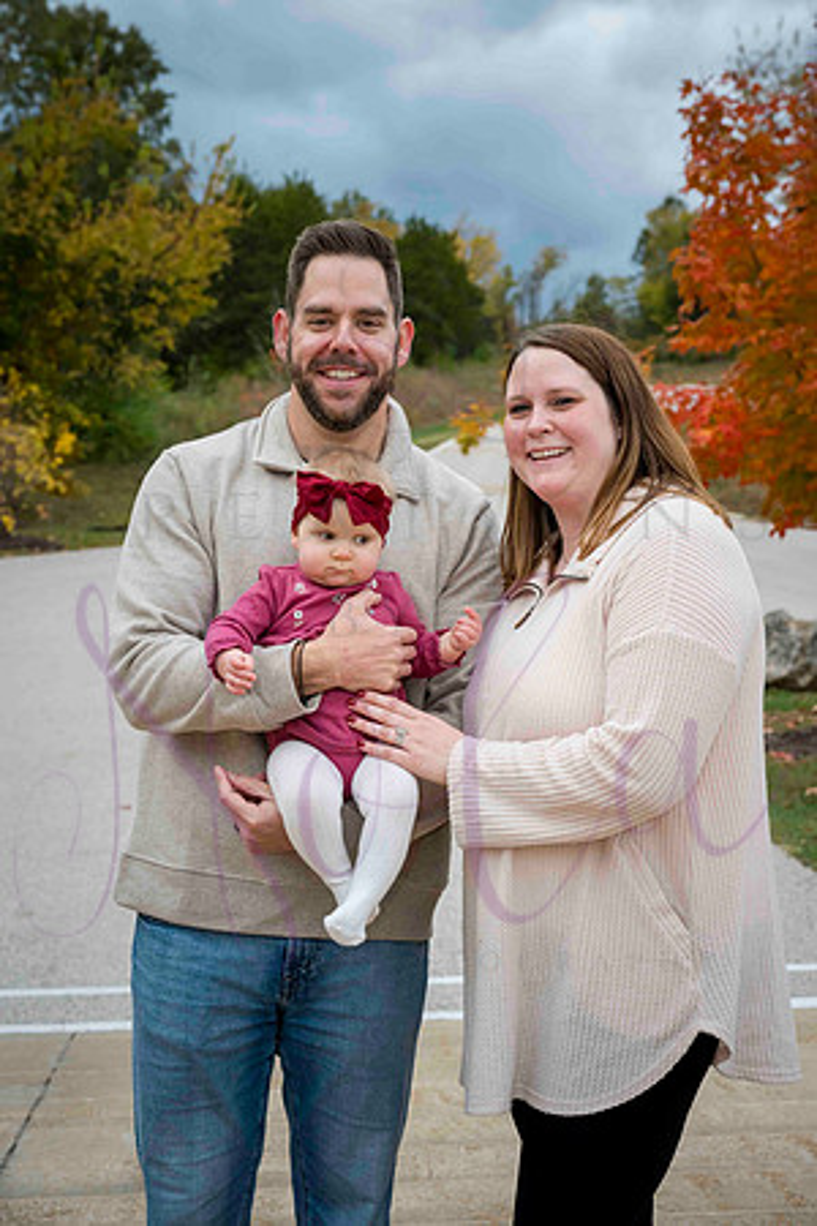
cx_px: 408
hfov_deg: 22.3
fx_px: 2076
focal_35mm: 61
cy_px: 613
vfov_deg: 32.9
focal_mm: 61
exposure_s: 1/640
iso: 400
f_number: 6.3
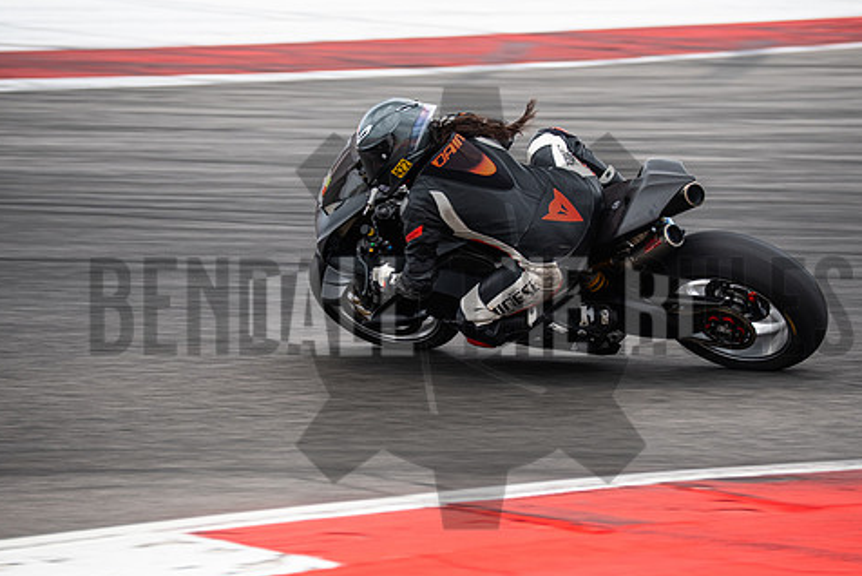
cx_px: 471
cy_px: 309
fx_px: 5894
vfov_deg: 5.6
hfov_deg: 8.4
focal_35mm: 246
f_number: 3.6
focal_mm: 134.4
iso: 160
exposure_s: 1/250
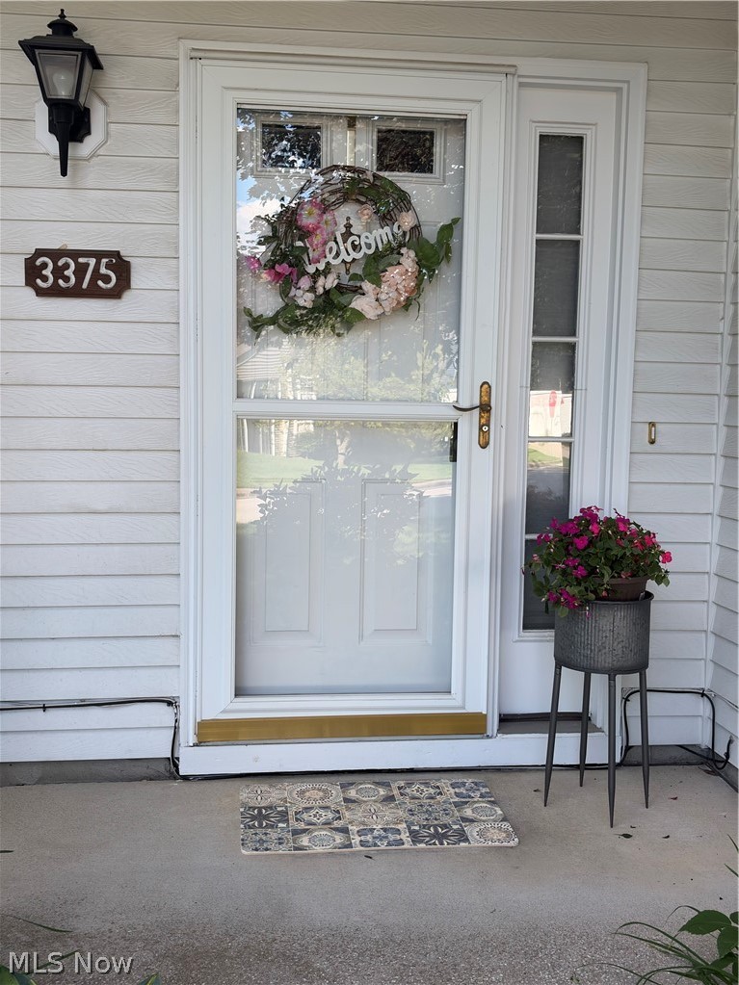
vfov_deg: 50.1
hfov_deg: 38.7
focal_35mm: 37
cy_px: 492
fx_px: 1053
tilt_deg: -5.4
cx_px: 370
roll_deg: -0.9
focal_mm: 5.96
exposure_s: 1/294
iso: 32
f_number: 1.6
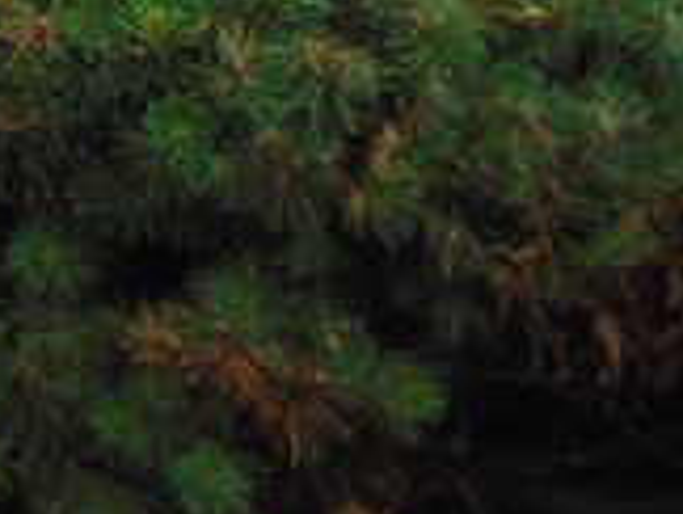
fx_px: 5236
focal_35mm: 265
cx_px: -864
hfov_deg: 7.1
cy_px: -1083
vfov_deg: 5.3
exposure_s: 1/320
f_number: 3.3
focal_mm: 7.6
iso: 80
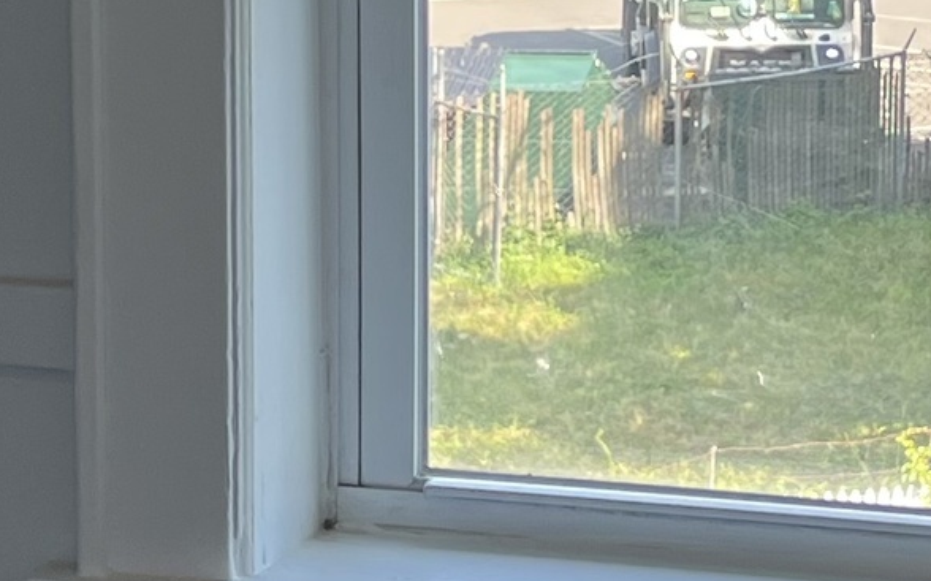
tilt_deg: -8.2
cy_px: -32
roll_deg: -1.3
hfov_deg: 14.4
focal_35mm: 144
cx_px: 803
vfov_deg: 9.0
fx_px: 3652
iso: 40
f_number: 1.5
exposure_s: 1/243
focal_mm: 5.7
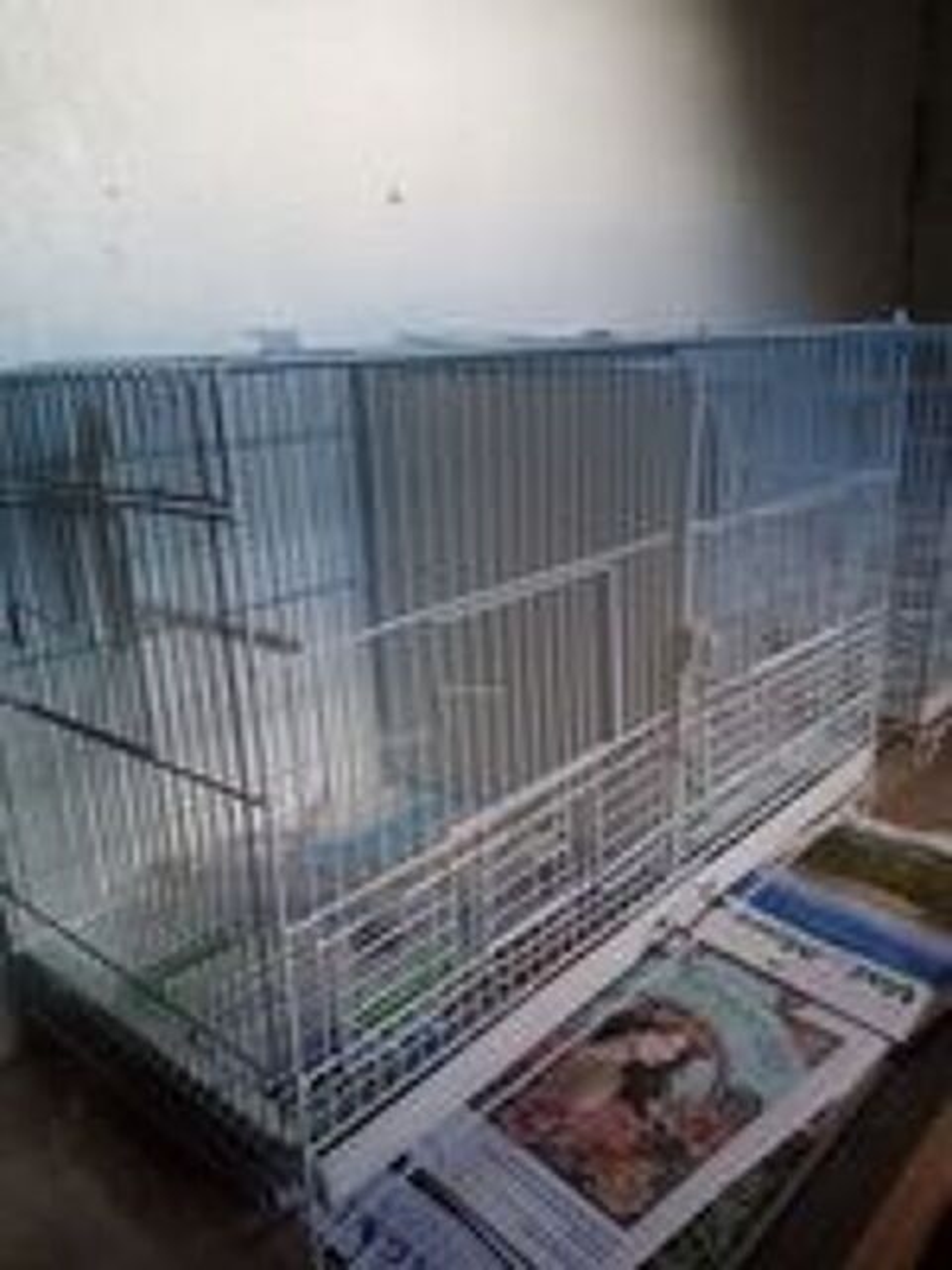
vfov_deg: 67.3
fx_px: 953
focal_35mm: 26
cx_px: 476
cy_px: 635
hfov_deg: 53.1
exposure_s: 1/20
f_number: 1.8
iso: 751
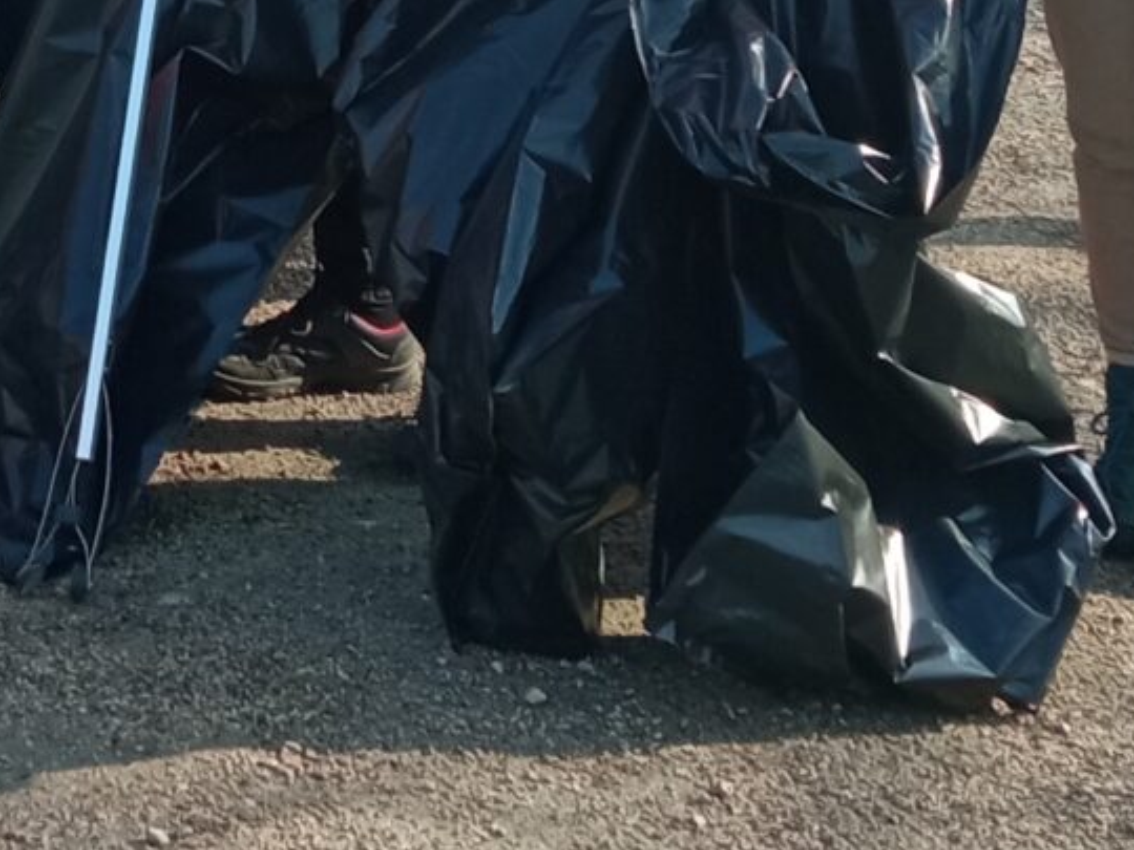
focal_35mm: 128
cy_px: -640
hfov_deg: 15.2
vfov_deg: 10.9
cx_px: 90
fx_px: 4193
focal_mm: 3.79
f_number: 2.2
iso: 115
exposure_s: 1/321
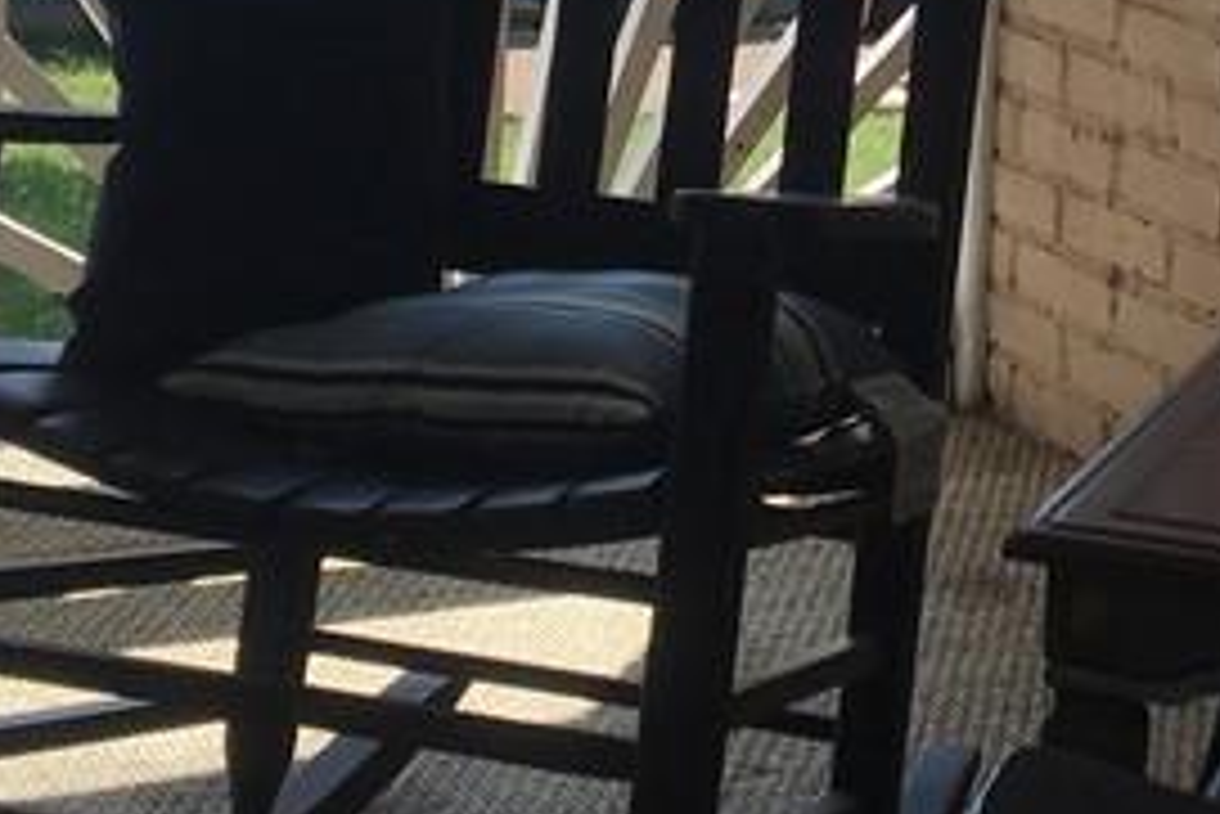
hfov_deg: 17.8
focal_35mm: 114
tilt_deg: -3.0
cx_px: 891
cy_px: -283
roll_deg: -2.5
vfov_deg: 11.7
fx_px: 3865
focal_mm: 4.15
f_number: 2.2
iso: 25
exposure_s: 1/785
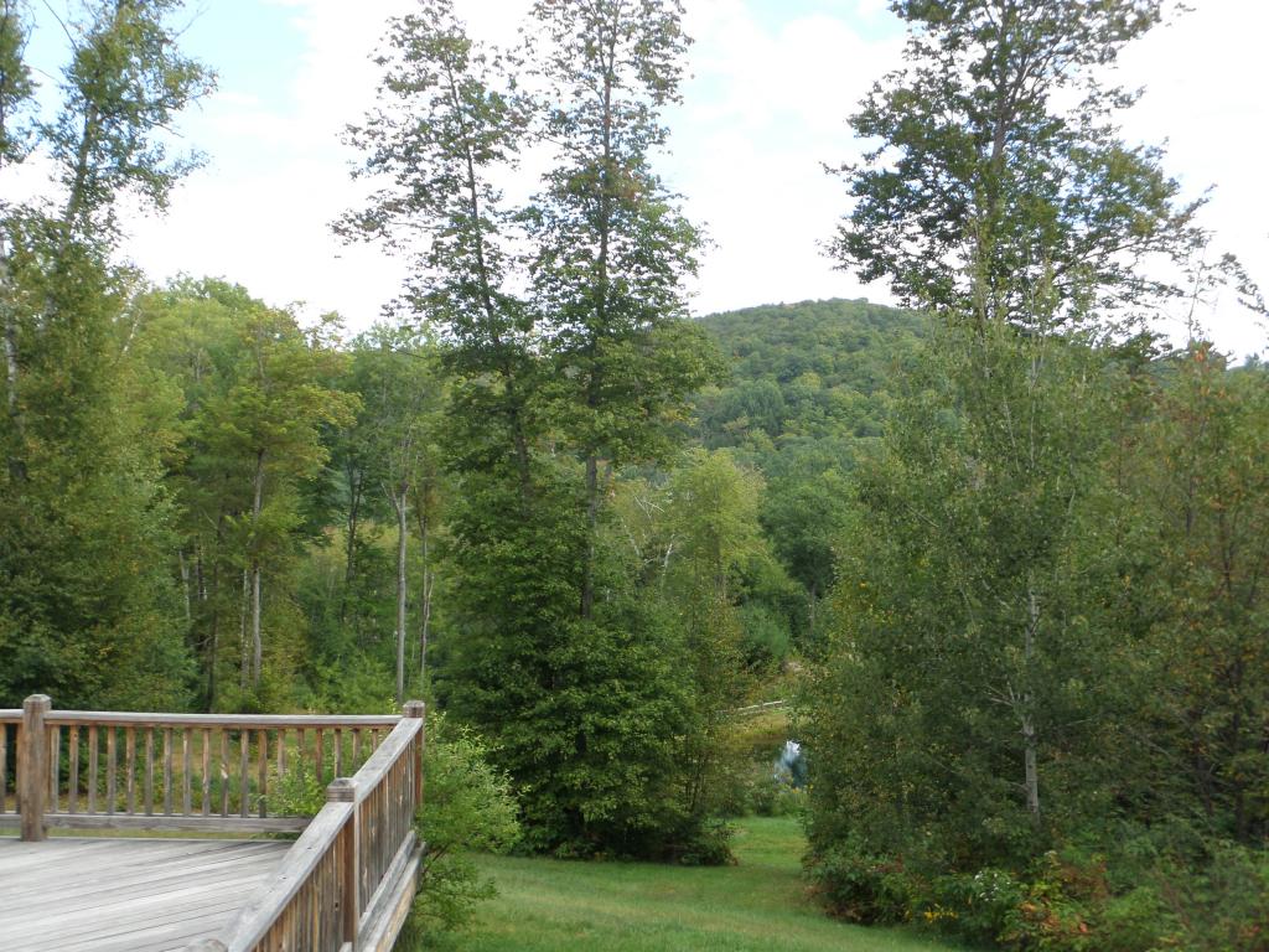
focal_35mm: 41
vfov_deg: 35.1
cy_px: 476
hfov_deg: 45.8
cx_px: 634
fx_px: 1503
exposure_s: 1/180
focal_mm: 6.8
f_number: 3.6
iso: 100
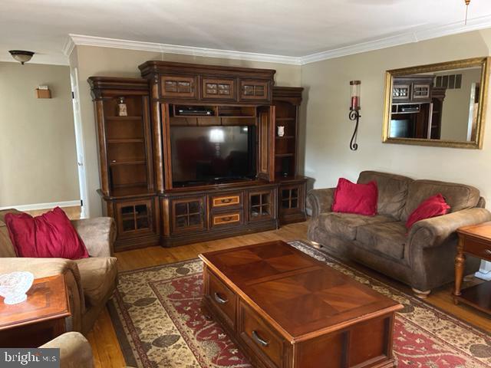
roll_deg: -0.5
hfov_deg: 67.3
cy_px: 184
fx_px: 369
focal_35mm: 26
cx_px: 246
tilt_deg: -10.2
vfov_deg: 53.1
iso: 500
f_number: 1.5
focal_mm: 5.7
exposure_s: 1/30
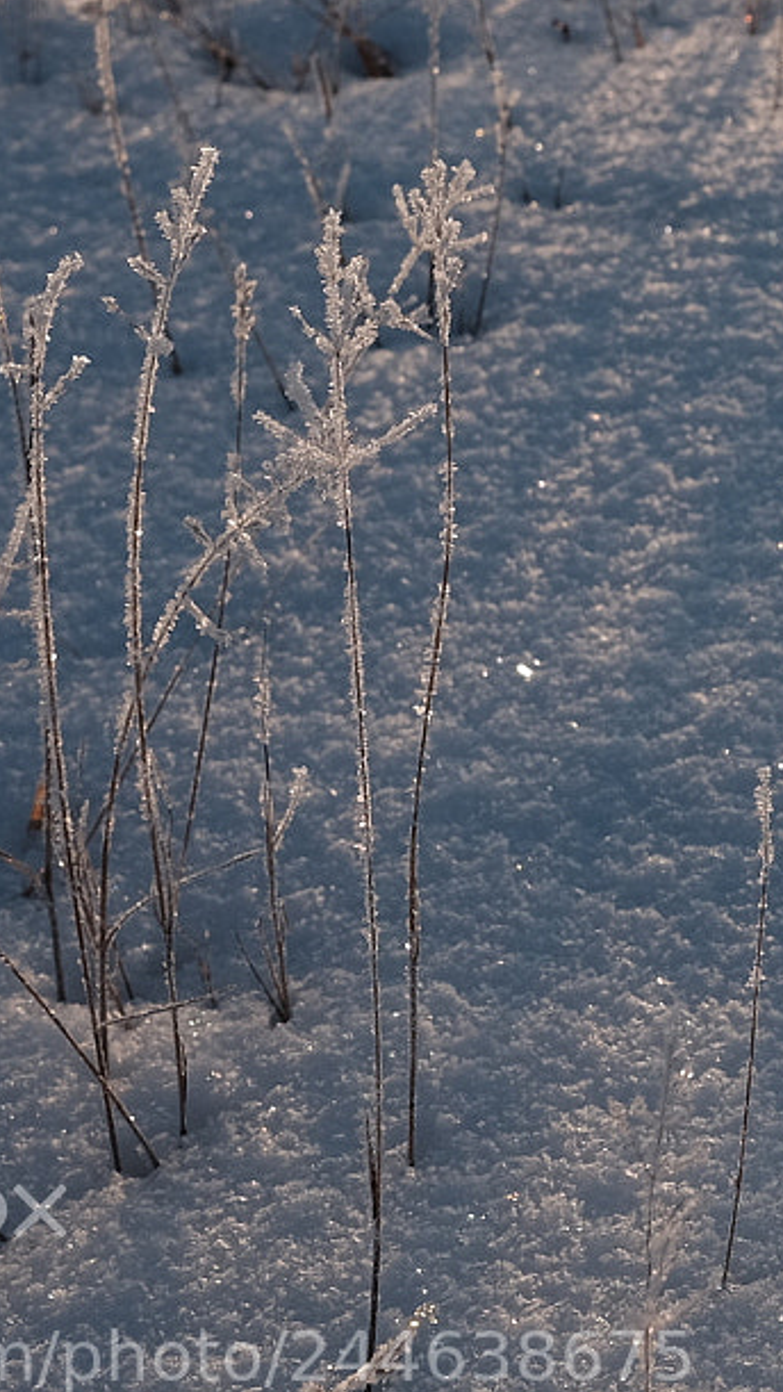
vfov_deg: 22.0
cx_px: 1322
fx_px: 3541
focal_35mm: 96
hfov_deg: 11.8
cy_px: 321
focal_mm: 23
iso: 200
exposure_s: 1/480
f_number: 8
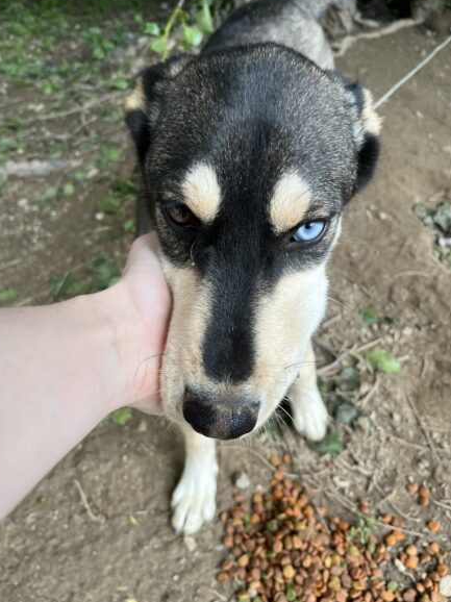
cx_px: 218
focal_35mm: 27
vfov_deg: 65.3
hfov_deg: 51.3
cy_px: 297
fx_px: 469
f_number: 1.6
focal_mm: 5.1
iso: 50
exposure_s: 1/413
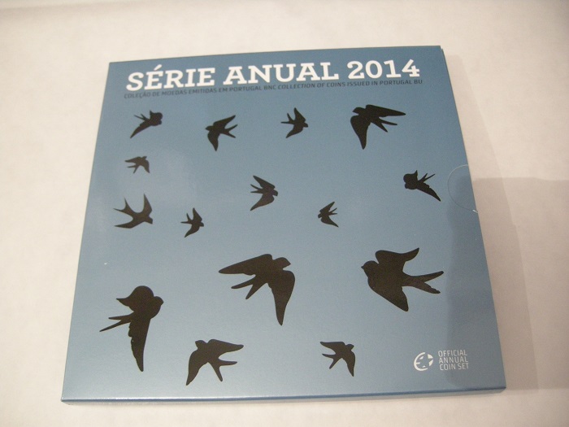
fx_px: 592
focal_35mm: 36
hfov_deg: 51.4
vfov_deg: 39.7
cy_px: 214
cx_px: 284
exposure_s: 1/18.3
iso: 400
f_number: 2.7
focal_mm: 7.5
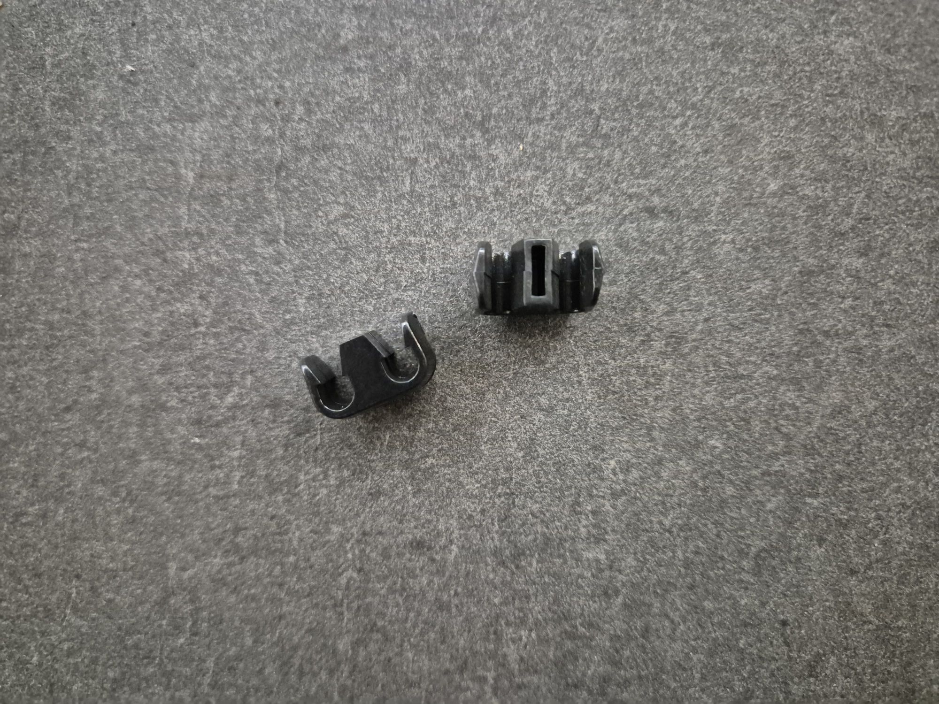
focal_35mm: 23
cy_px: 352
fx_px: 624
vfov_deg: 58.9
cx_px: 470
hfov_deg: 73.9
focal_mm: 5.4
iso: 2500
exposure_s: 1/100
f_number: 1.8
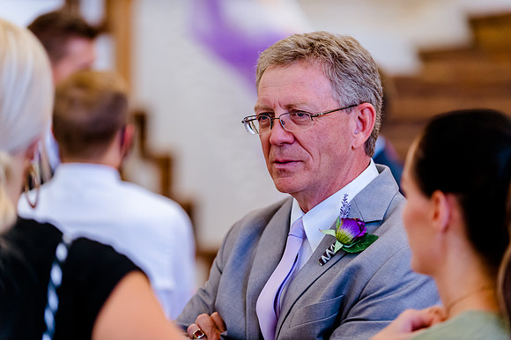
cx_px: 256
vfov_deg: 9.1
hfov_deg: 13.7
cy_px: 170
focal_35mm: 150
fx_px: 2128
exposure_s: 1/640
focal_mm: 150
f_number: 2.8
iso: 2000
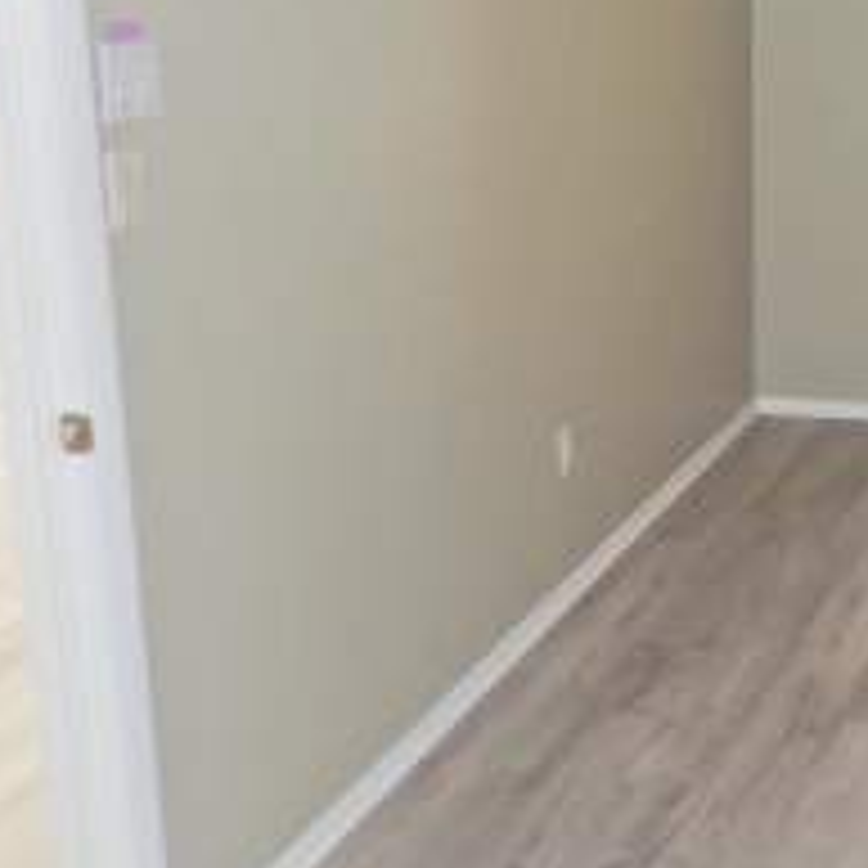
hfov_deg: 27.5
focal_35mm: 55
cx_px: 1030
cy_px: 279
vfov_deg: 30.8
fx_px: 1560
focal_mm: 4.5
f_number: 3.4
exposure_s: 1/30
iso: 200
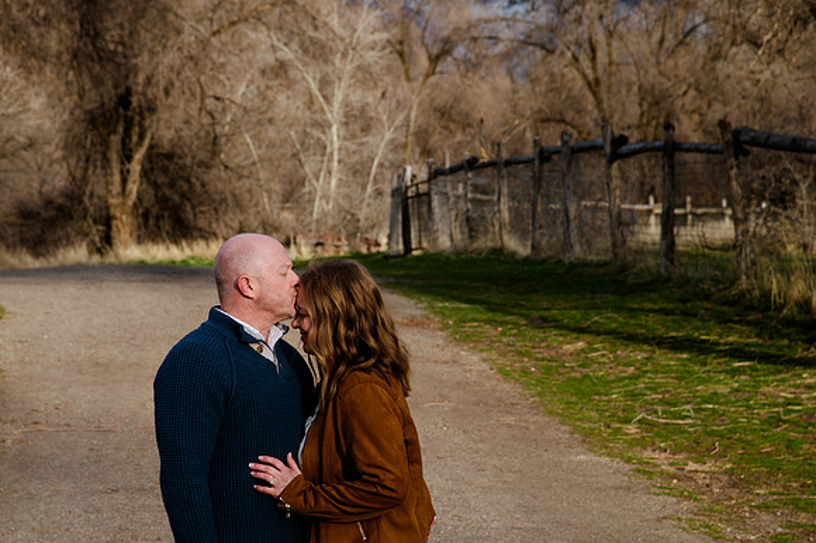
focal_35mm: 130
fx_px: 2935
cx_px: 313
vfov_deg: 10.6
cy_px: 288
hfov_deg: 15.8
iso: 250
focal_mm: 105
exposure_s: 1/160
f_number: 9
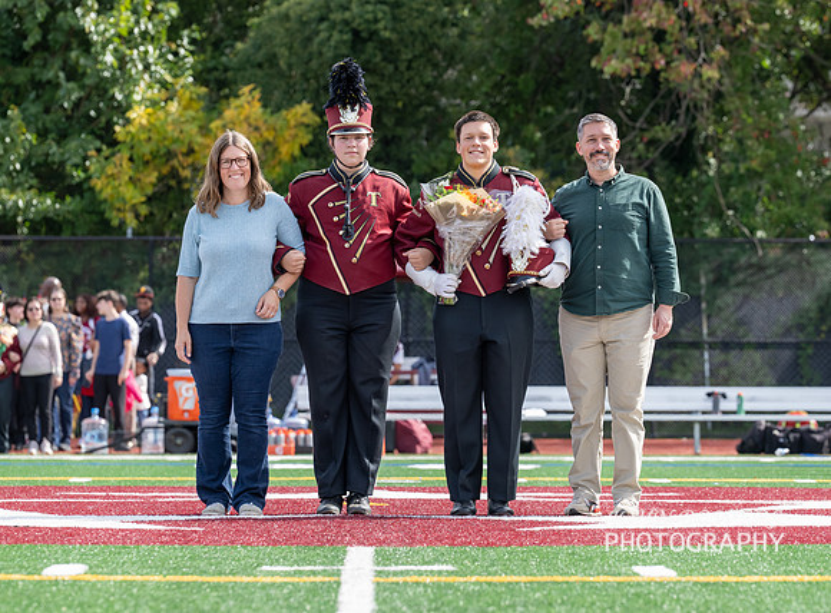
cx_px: 478
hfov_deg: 9.2
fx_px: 5142
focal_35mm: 215
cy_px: 289
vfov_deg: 6.8
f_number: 5.6
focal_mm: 175
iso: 560
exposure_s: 1/1000
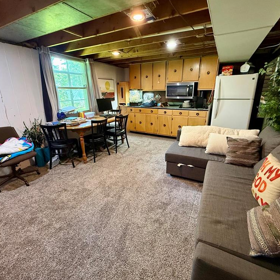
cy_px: 139
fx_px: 156
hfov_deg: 84.0
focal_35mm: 17
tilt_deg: -15.7
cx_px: 140
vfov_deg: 84.0
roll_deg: +0.6
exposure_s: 1/59
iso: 500
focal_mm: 2.22
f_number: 2.2
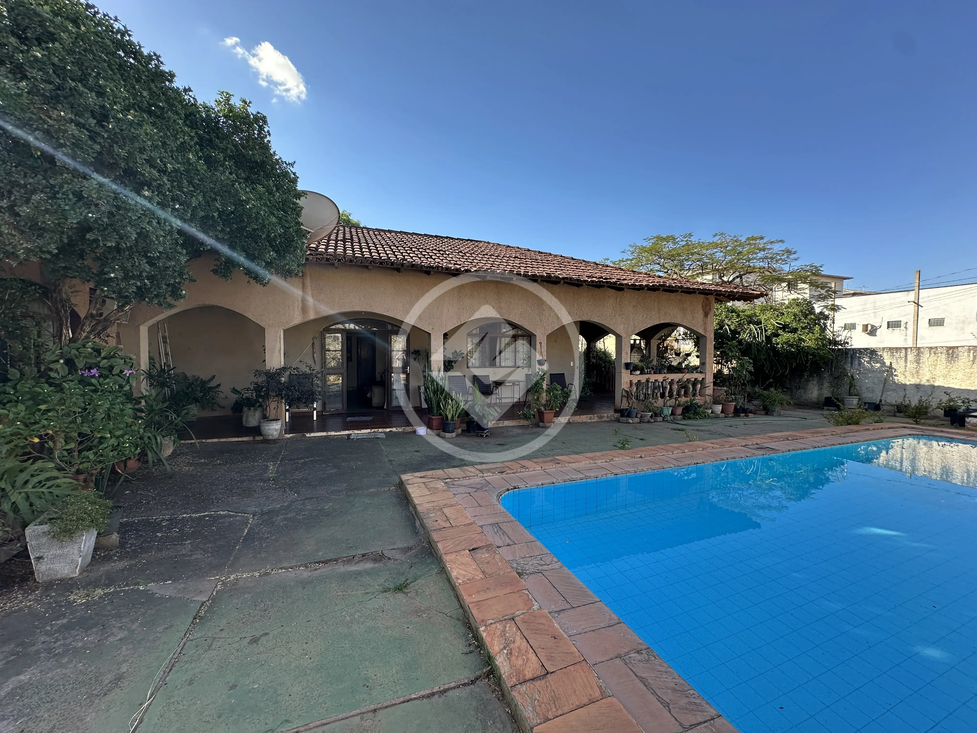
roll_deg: -0.3
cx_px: 488
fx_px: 395
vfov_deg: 85.7
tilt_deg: -2.1
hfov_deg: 102.1
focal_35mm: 14
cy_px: 366
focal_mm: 2.22
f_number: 2.2
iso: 40
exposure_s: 1/454
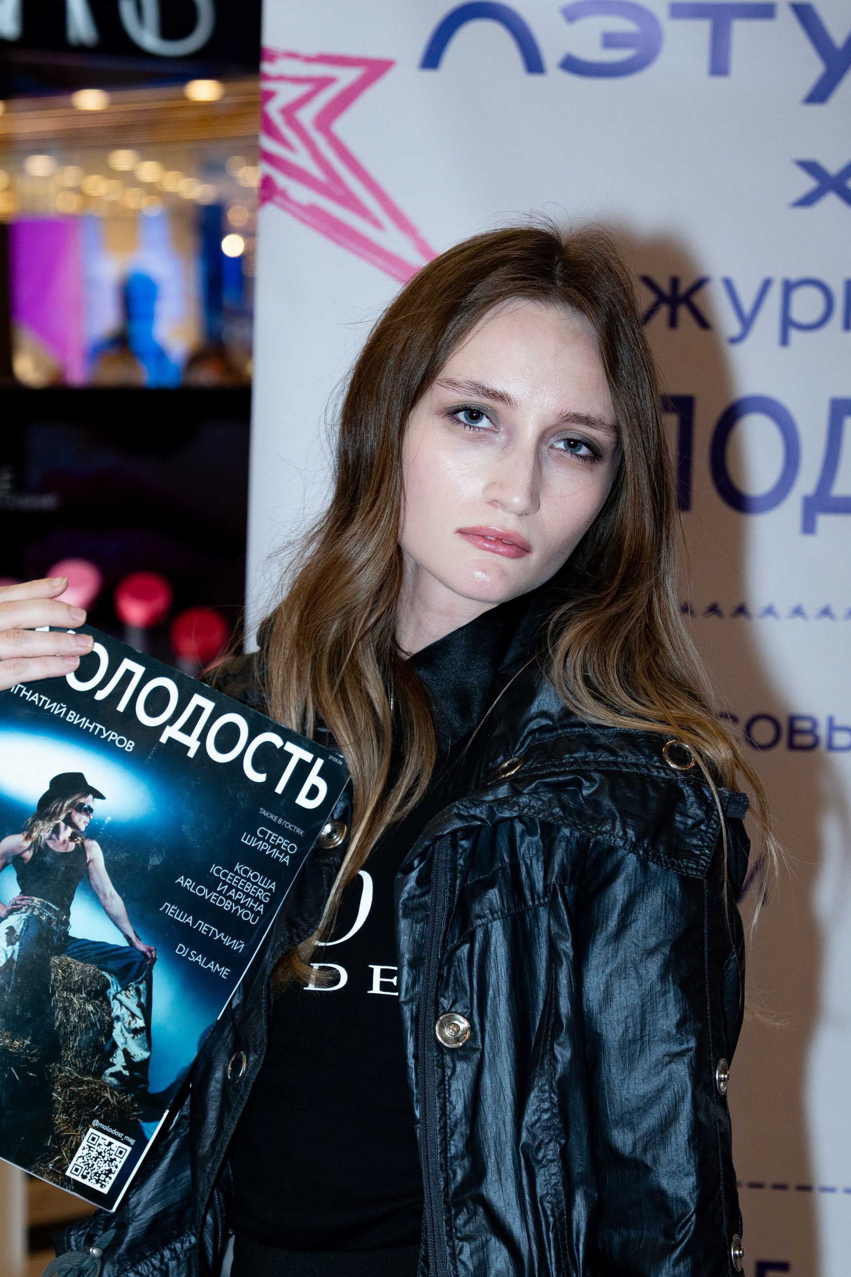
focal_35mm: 104
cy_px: 742
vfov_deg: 19.6
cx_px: 351
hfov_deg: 13.2
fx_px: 3688
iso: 400
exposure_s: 1/320
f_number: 3.5
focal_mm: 47
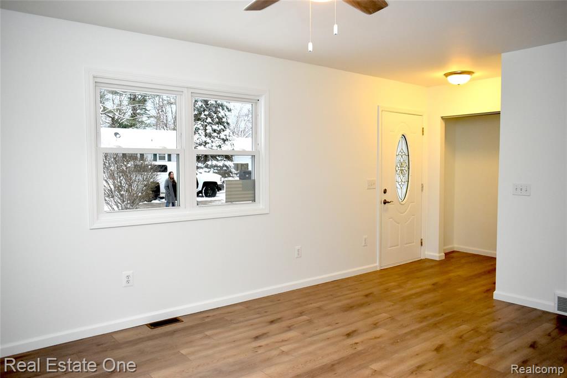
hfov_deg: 67.4
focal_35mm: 27
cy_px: 189
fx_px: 425
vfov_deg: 47.9
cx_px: 284
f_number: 4.5
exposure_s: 1/160
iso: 800
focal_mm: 18
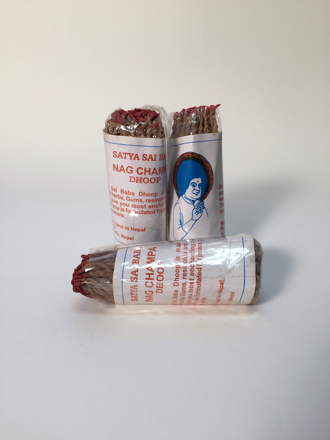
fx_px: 369
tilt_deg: -22.6
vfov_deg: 61.7
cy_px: 220
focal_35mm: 29
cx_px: 165
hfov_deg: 48.2
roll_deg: -0.6
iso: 32
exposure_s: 1/100
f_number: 2.2
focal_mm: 4.15
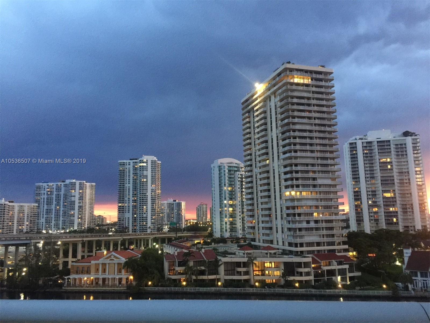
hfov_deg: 61.7
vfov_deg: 48.2
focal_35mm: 29
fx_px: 360
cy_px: 162
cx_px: 215
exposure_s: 1/4
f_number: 2.2
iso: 80
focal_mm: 4.15
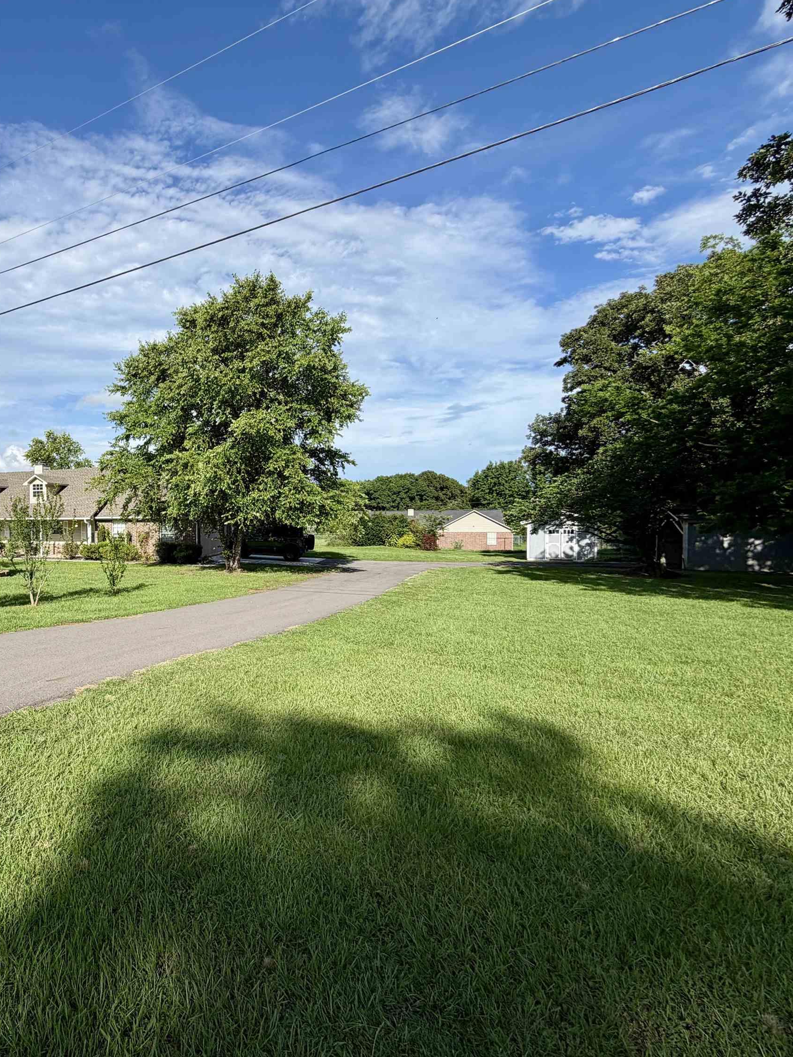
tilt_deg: +0.8
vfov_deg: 84.7
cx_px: 143
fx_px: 580
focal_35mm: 19
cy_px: 534
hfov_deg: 62.1
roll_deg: +0.5
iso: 20
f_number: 2.2
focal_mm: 2.22
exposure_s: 1/942
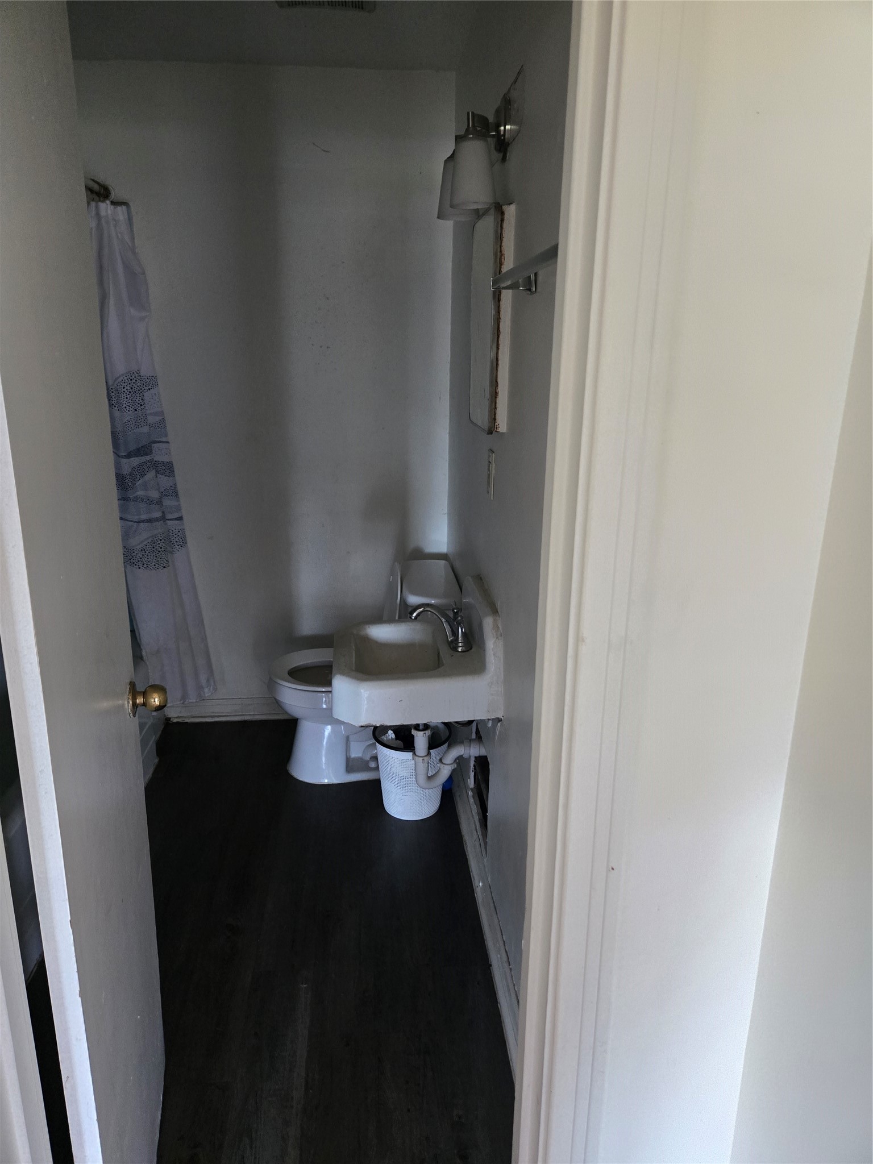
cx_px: 436
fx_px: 773
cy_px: 582
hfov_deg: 58.9
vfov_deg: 73.9
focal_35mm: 23
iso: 640
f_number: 1.8
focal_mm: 5.4
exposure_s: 1/60
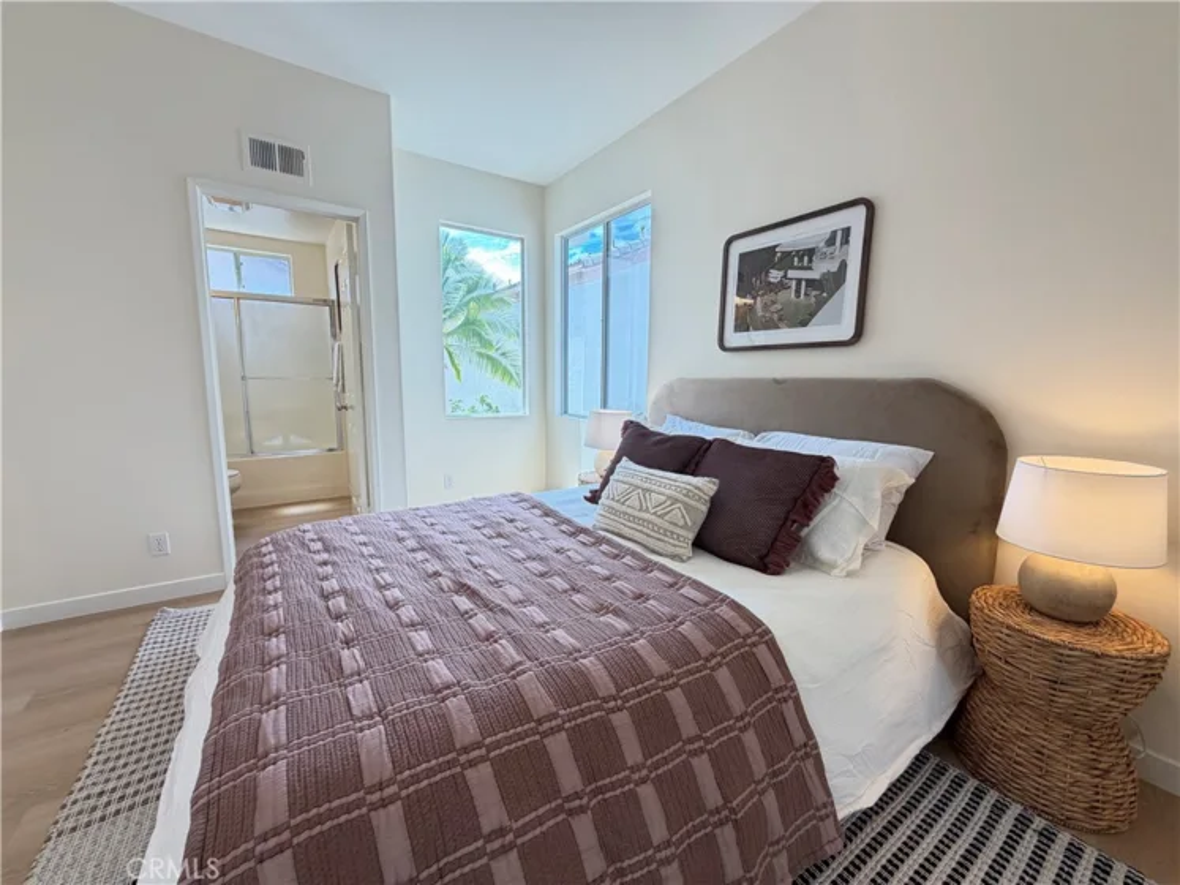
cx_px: 590
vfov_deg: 85.7
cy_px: 442
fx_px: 477
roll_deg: -0.3
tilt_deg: -8.2
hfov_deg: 102.1
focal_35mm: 14
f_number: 2.2
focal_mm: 2.22
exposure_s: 1/120
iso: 100
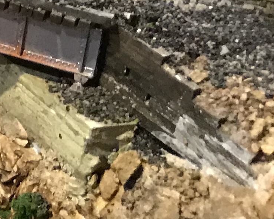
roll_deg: -2.3
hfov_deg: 10.8
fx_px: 1208
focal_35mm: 149
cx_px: -411
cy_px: 28
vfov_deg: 10.3
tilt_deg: -26.4
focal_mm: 3.99
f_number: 1.8
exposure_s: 1/9
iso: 100
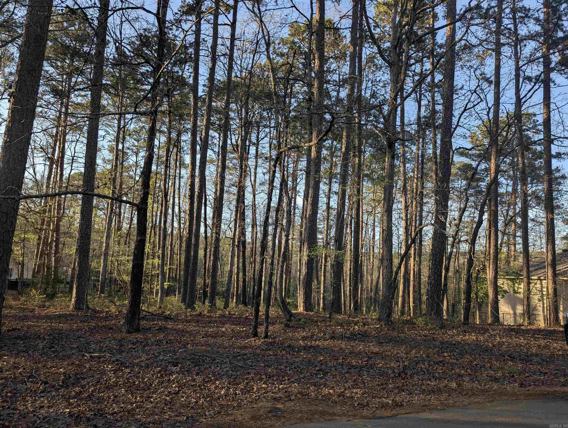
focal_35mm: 24
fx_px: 394
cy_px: 214
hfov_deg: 71.5
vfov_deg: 56.9
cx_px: 284
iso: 19
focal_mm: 6.9
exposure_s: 1/218
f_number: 1.68
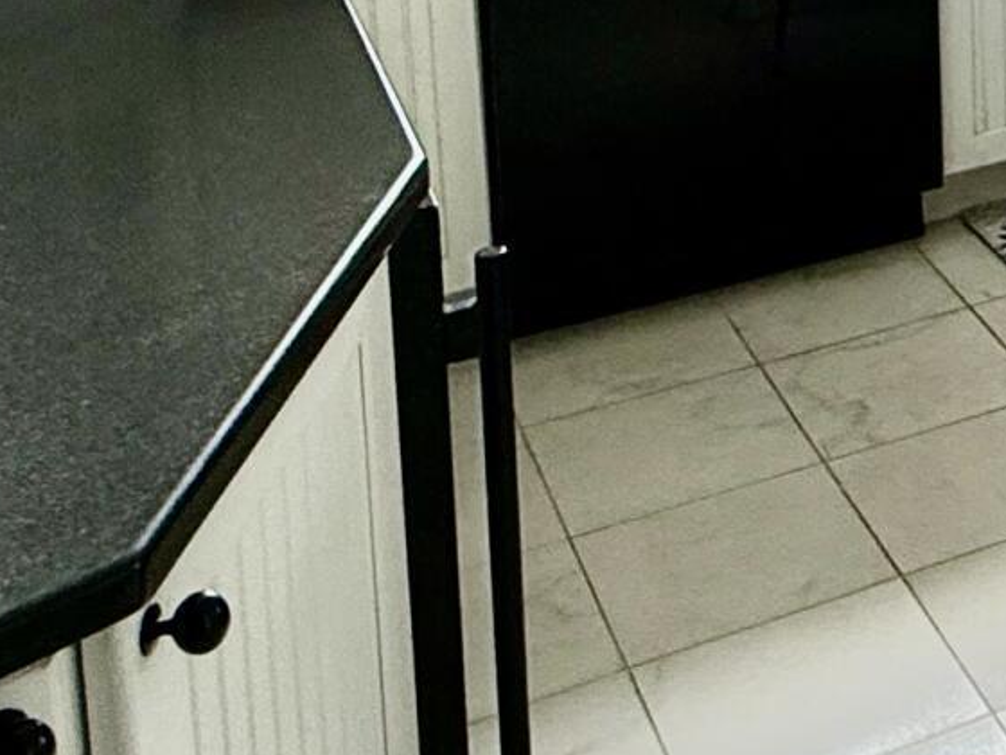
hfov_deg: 20.3
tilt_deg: -7.8
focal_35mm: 75
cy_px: -399
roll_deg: -1.6
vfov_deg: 17.5
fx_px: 2180
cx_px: 1701
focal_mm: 2.22
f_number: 2.2
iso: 160
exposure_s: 1/99
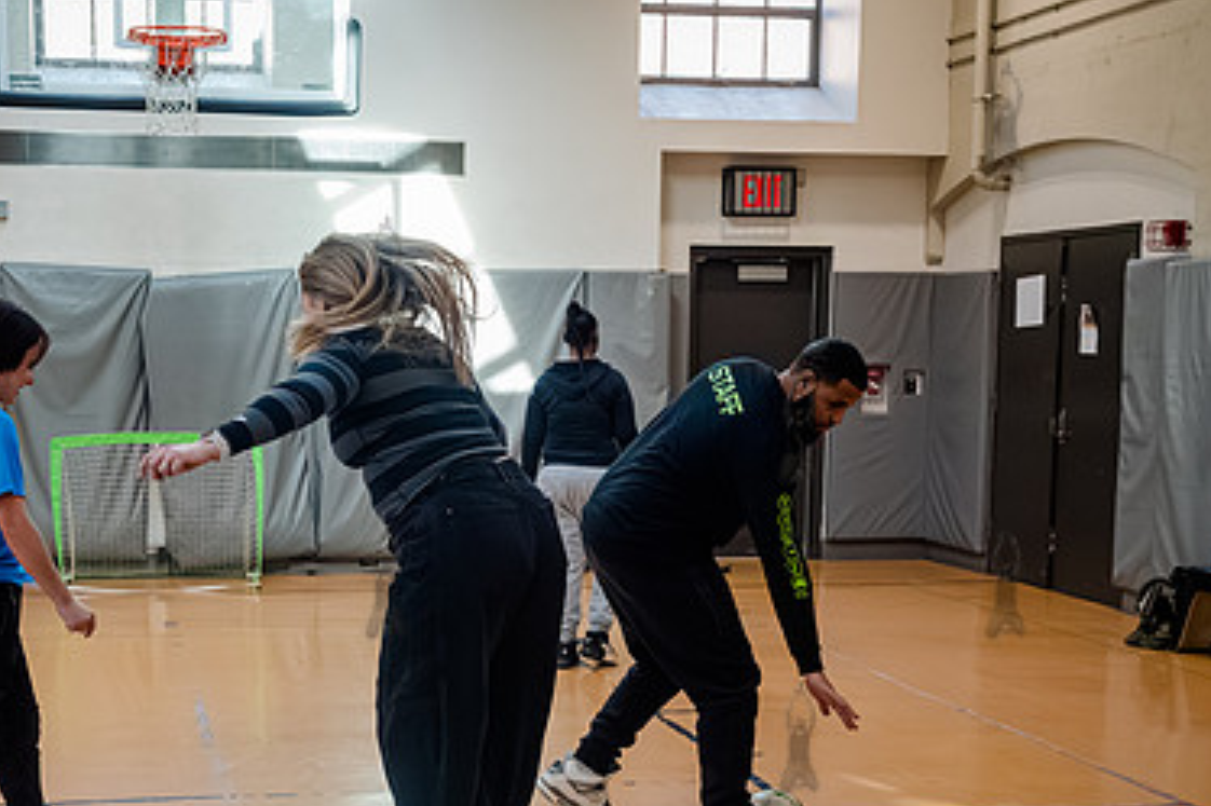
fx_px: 2118
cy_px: 653
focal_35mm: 63
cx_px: 481
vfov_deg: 21.3
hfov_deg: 31.8
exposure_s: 1/800
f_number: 5.6
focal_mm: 35
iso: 8000
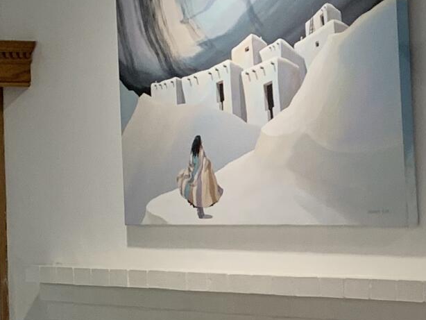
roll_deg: +0.0
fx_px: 1564
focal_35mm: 127
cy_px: 388
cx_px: 602
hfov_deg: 14.6
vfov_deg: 11.4
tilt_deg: -6.0
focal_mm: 4.25
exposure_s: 1/60
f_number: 1.8
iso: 80
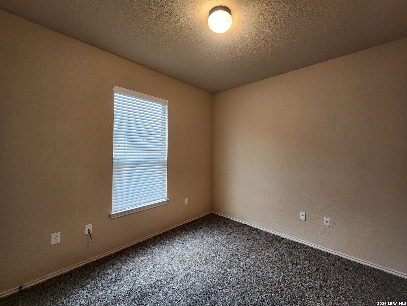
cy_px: 153
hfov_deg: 106.2
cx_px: 204
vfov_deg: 89.9
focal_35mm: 13
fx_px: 153
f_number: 2.2
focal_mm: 2.2
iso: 200
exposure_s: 1/60
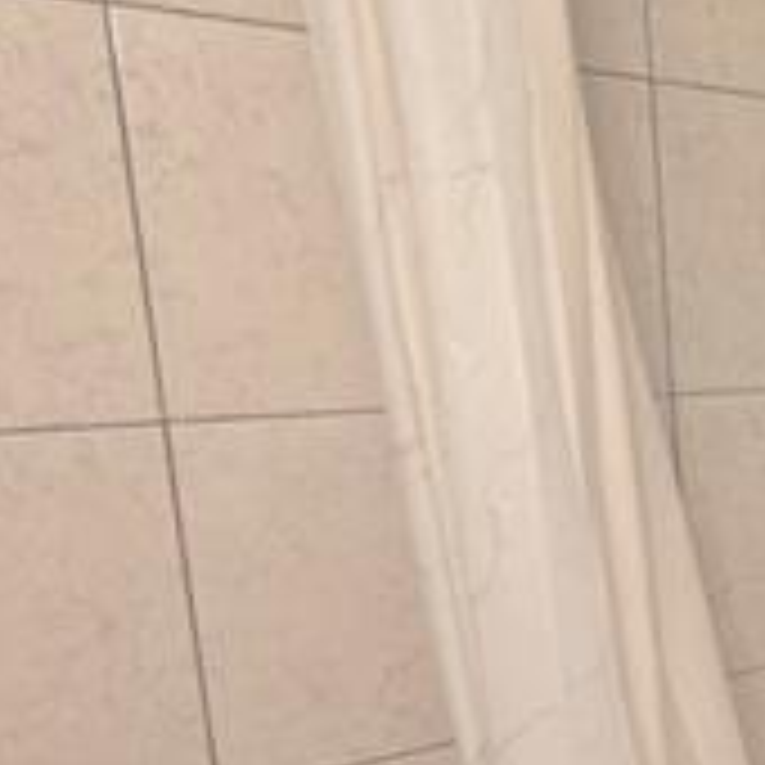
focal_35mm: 52
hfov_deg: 24.1
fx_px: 1300
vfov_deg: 31.8
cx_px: 1206
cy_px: 630
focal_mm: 2.2
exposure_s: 1/60.2
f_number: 1.9
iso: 160
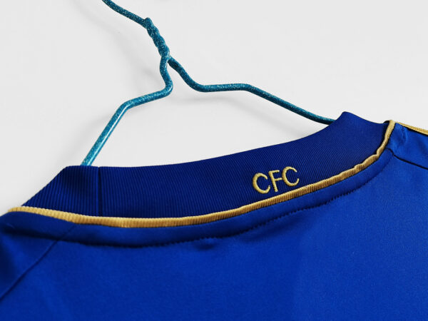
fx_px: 593
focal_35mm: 48
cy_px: 160
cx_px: 214
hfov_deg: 39.7
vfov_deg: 30.3
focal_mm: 5.58
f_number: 1.8
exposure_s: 1/50
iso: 125
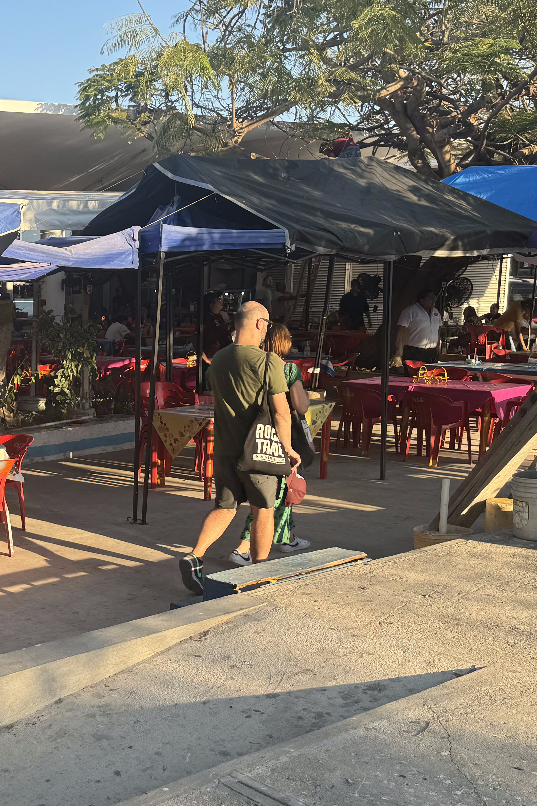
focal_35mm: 46
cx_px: -44
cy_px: 498
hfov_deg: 27.0
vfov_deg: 42.5
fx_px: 1029
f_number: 1.78
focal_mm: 6.86
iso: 80
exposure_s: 1/888
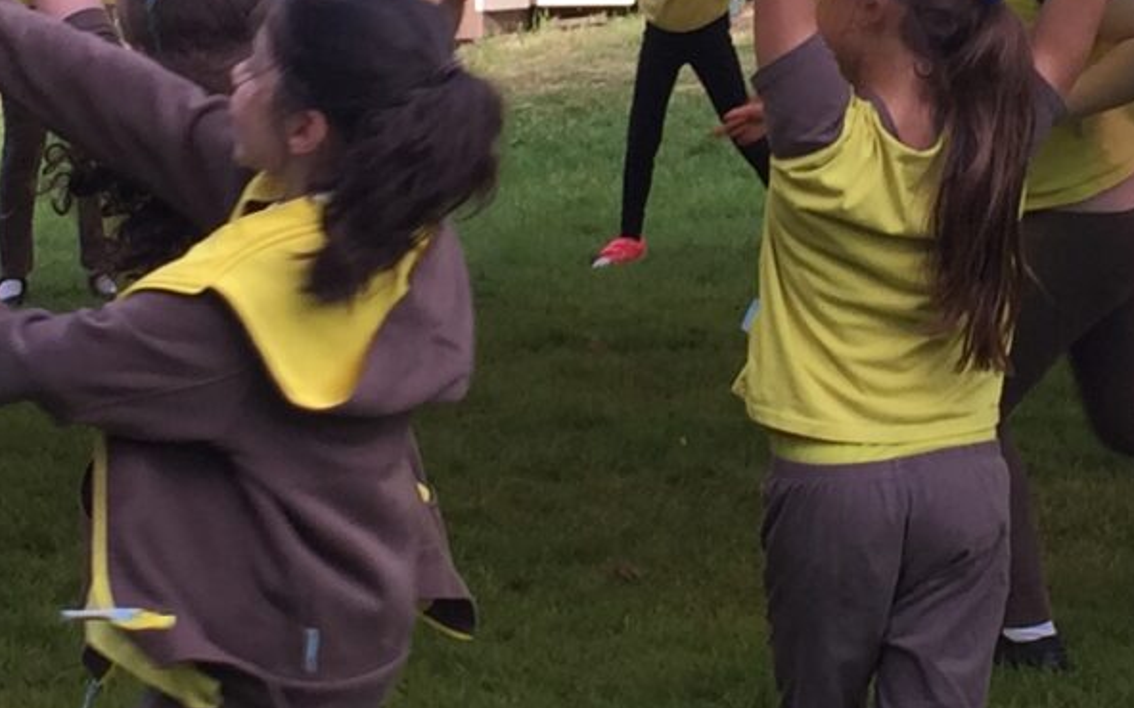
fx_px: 4110
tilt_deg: -6.6
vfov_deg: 9.8
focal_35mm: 133
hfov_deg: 15.7
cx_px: 684
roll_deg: -0.9
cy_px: 65
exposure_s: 1/271
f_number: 2.2
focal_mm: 4.15
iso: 32
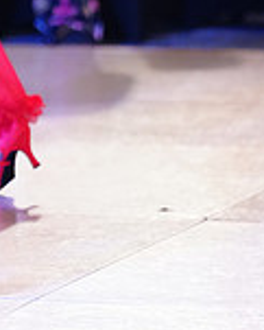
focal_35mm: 538
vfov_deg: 3.6
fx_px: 5249
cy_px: -192
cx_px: -139
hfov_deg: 2.9
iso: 5000
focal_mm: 149
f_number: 2.8
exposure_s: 1/400
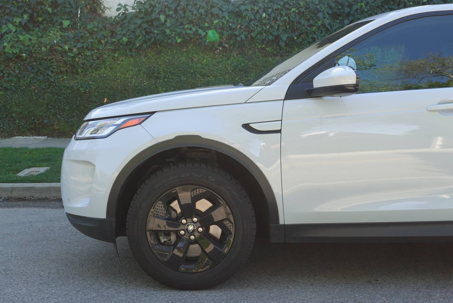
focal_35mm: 46
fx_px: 579
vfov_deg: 29.3
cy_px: 152
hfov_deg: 42.7
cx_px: 226
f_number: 5.6
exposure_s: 1/80
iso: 125
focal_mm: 17.37
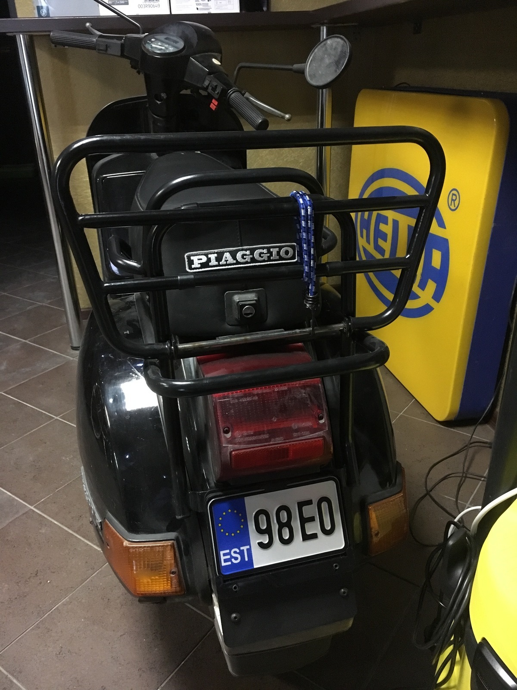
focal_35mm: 29
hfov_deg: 48.2
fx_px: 577
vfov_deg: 61.7
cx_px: 258
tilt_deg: -25.1
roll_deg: +2.3
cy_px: 345
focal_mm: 4.15
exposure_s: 1/17
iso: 320
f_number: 2.2
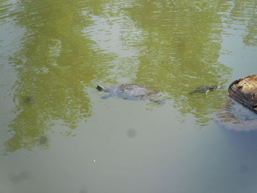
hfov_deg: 14.6
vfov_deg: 11.0
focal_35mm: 135
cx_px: 128
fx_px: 1002
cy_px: 96
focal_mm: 24.5
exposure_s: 1/133
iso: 80
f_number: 5.9
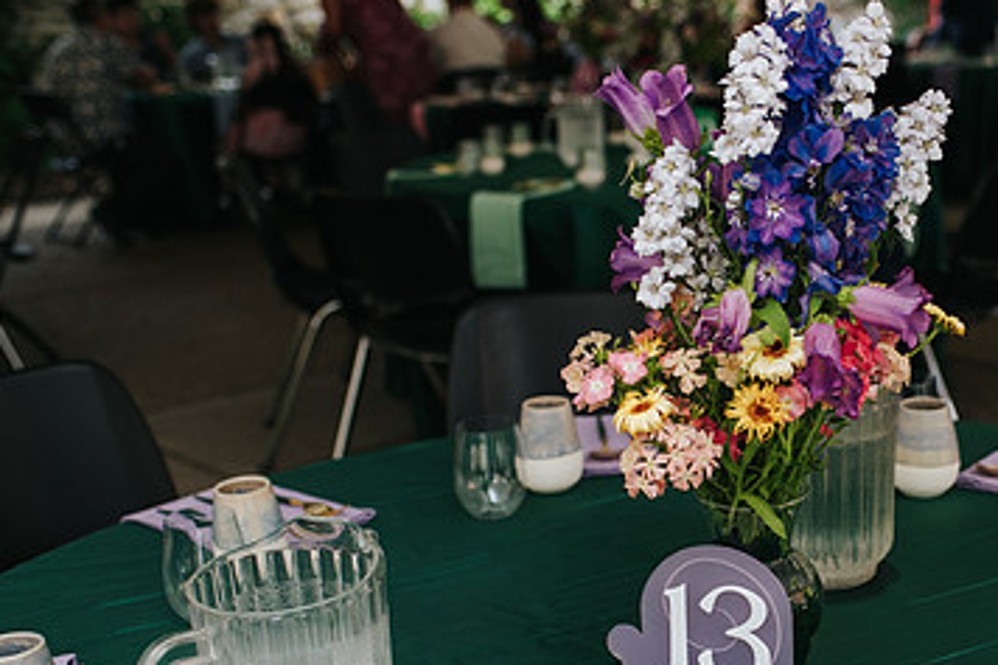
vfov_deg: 23.6
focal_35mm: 57
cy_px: 483
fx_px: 1579
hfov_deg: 34.3
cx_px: 763
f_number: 3.2
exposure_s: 1/200
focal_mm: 35
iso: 1000
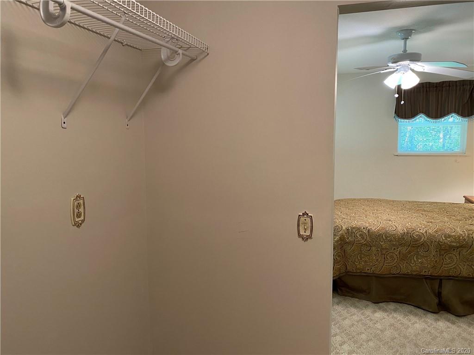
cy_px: 178
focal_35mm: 26
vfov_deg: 53.1
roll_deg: +0.1
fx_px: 356
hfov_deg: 67.3
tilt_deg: -7.1
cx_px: 237
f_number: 1.8
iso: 160
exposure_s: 1/60
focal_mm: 4.25
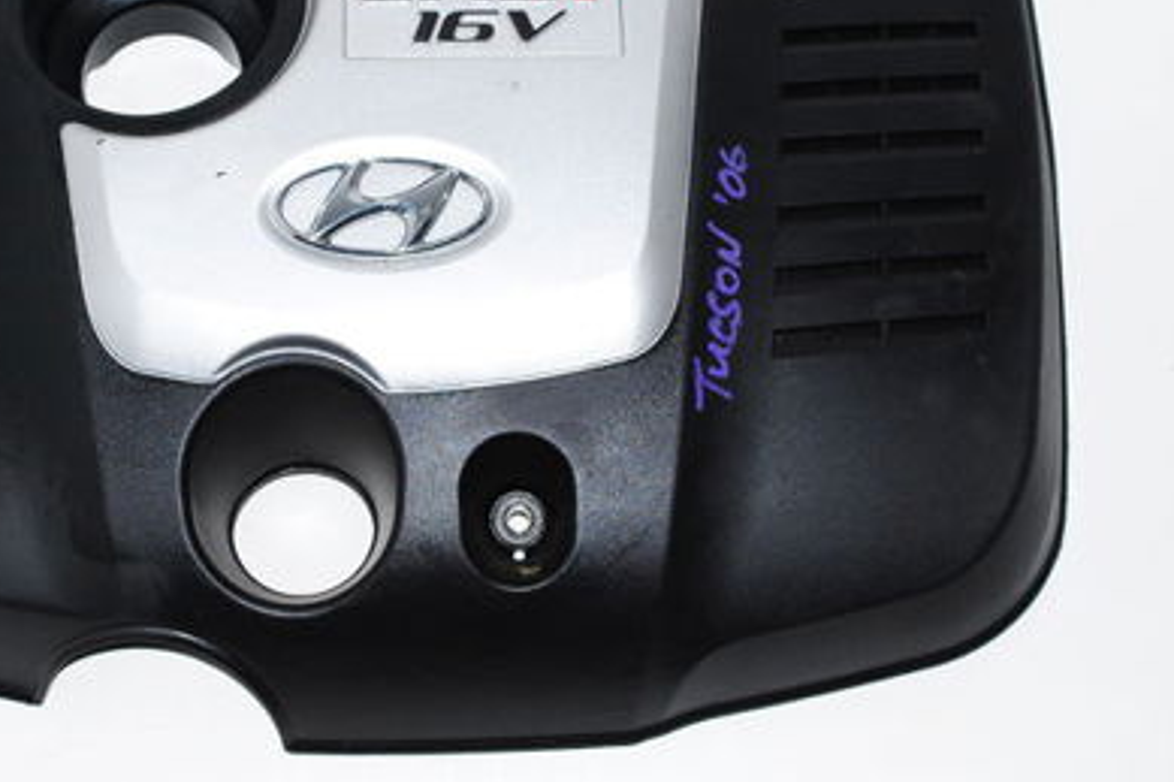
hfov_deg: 25.5
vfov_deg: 17.2
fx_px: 2575
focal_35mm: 79
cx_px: 386
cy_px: 220
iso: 400
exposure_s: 1/200
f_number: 5.6
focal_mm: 32
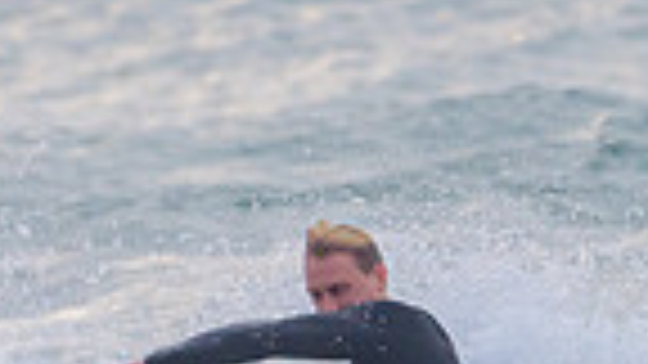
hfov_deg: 0.8
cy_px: 534
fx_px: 44571
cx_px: 298
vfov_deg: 0.5
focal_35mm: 2594
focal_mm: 500
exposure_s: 1/1250
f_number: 5.6
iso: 500
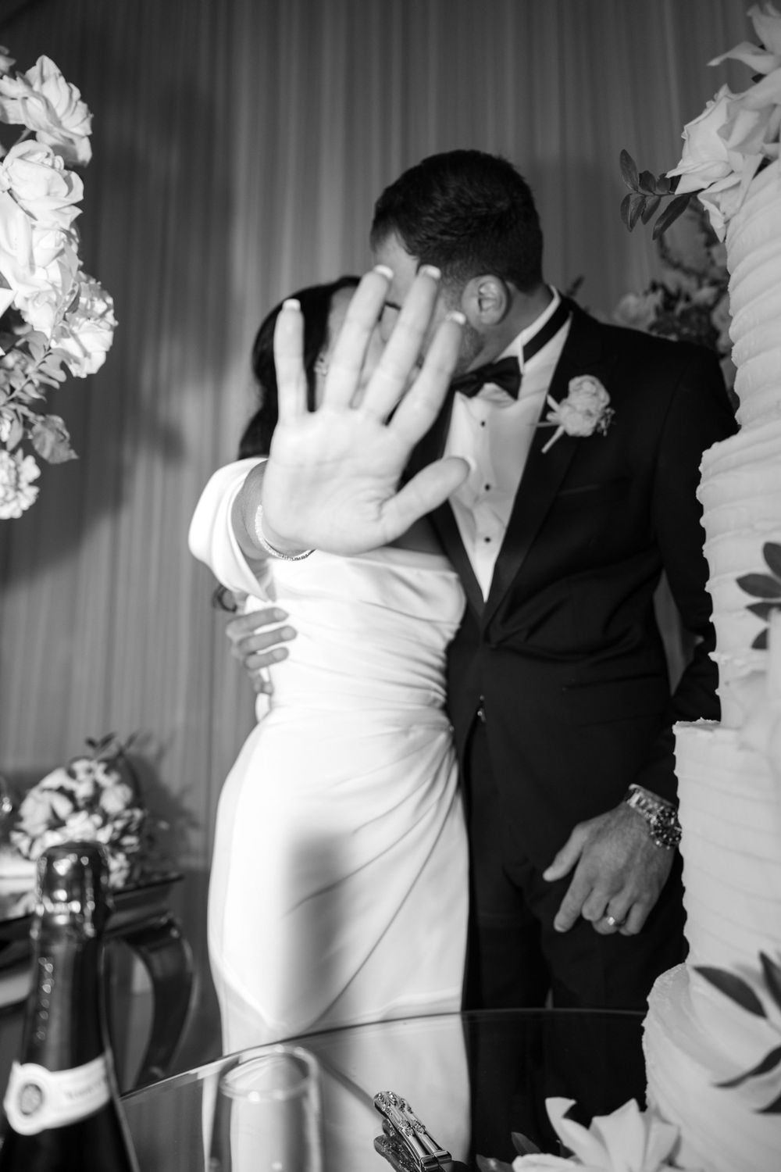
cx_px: 390
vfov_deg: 72.6
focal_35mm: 24
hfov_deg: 52.2
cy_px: 586
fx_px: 797
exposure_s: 1/200
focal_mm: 24.5
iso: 640
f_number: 2.8
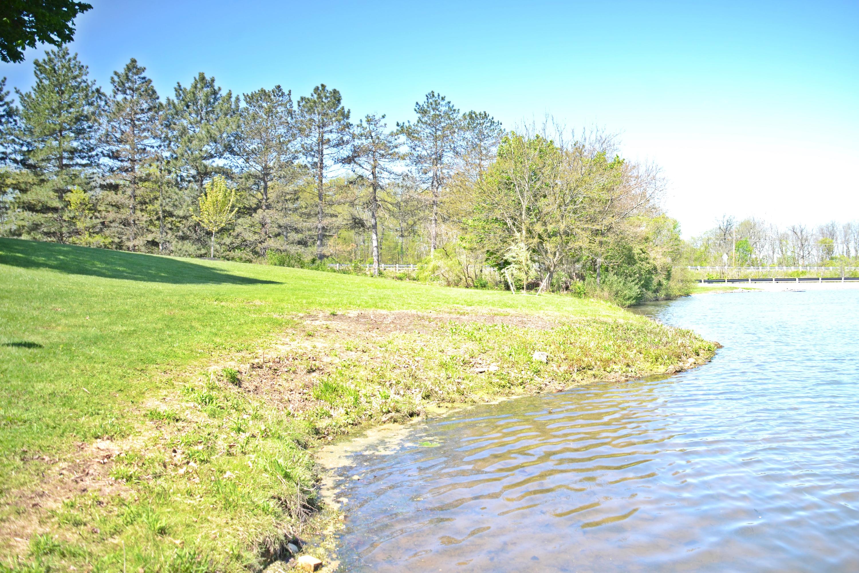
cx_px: 430
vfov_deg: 43.6
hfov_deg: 61.9
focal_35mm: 30
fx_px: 716
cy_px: 286
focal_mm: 20
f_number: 7.1
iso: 100
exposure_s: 1/200
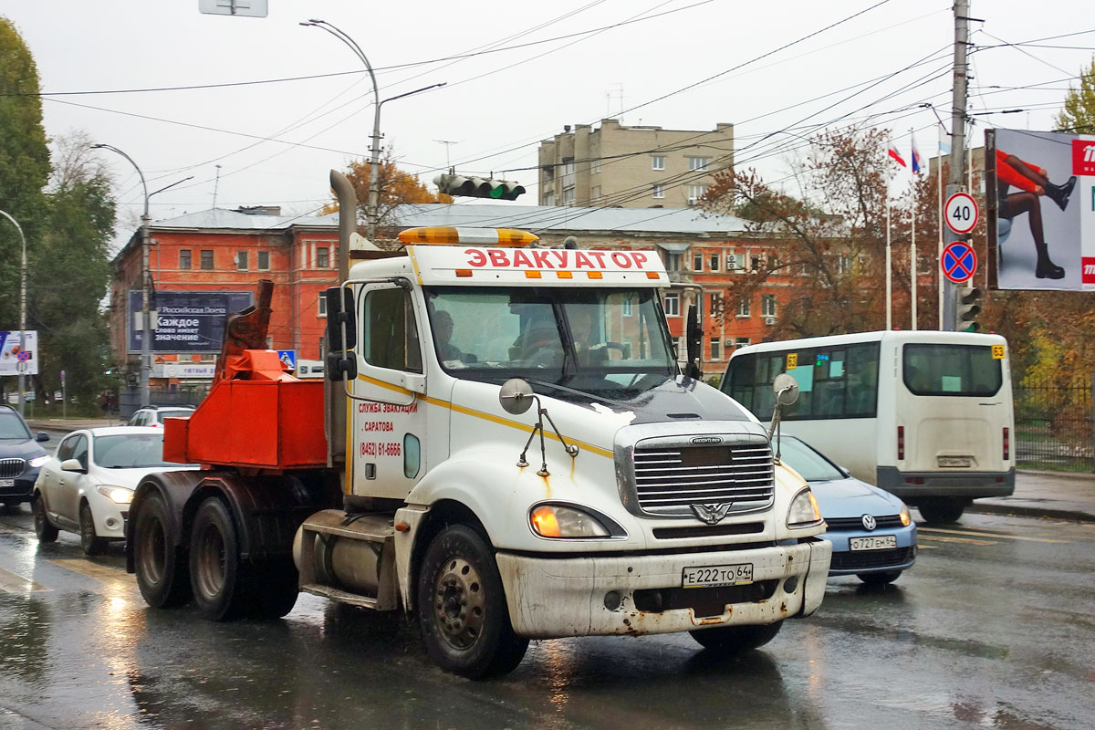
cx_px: 548
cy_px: 365
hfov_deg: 41.9
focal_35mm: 47
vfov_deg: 28.6
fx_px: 1429
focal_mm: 17.4
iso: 160
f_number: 3.2
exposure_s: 1/500
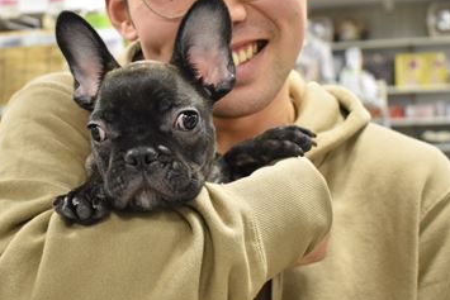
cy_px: 120
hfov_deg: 28.4
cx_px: 188
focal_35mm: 71
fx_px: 888
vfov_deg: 19.2
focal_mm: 28
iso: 1600
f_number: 4.5
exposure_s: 1/100
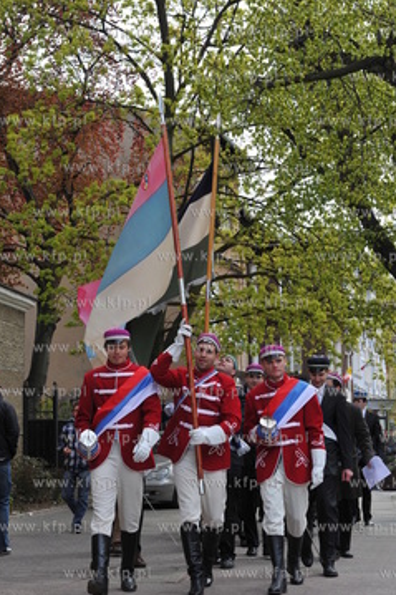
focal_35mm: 69
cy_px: 300
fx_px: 1140
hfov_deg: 19.7
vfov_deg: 29.3
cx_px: 212
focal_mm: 62
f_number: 10
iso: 800
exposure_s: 1/400
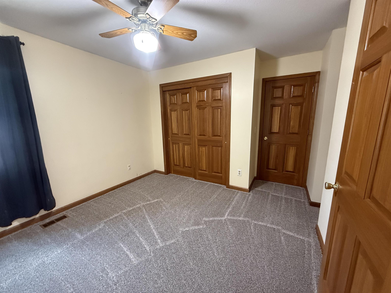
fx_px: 158
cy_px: 146
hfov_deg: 102.1
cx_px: 196
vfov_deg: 85.7
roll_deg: +1.2
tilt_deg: -9.8
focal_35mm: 14
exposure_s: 1/60
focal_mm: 2.22
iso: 800
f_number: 2.2
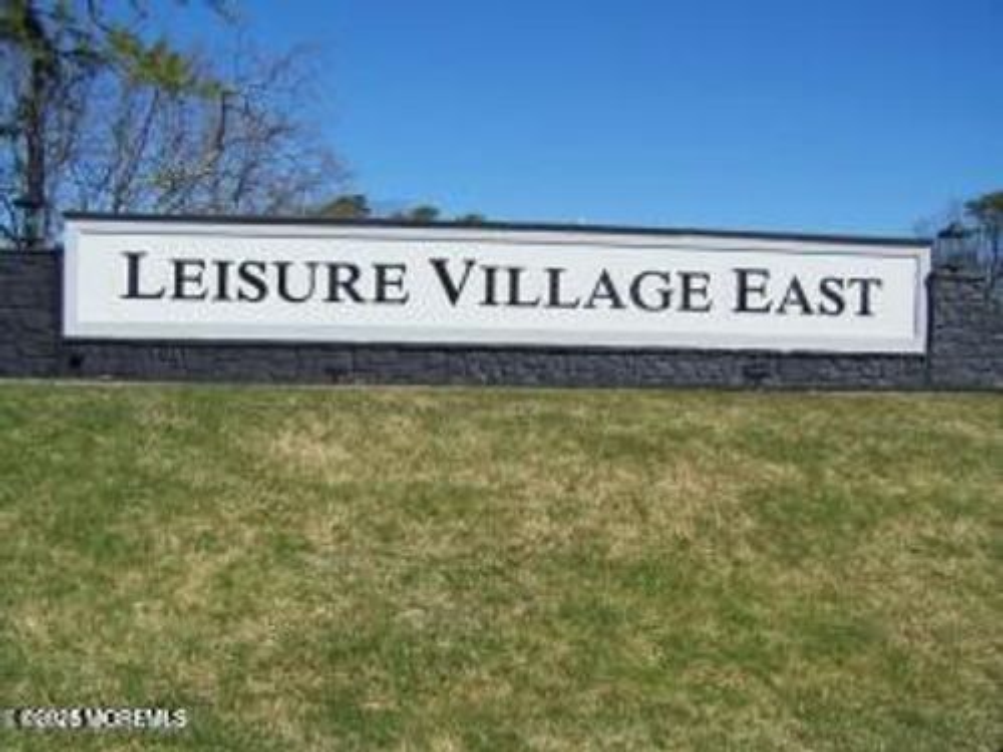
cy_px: 376
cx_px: 502
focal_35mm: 38
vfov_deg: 37.7
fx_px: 1101
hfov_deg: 49.0
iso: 80
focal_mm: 6.3
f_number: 4
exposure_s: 1/1000
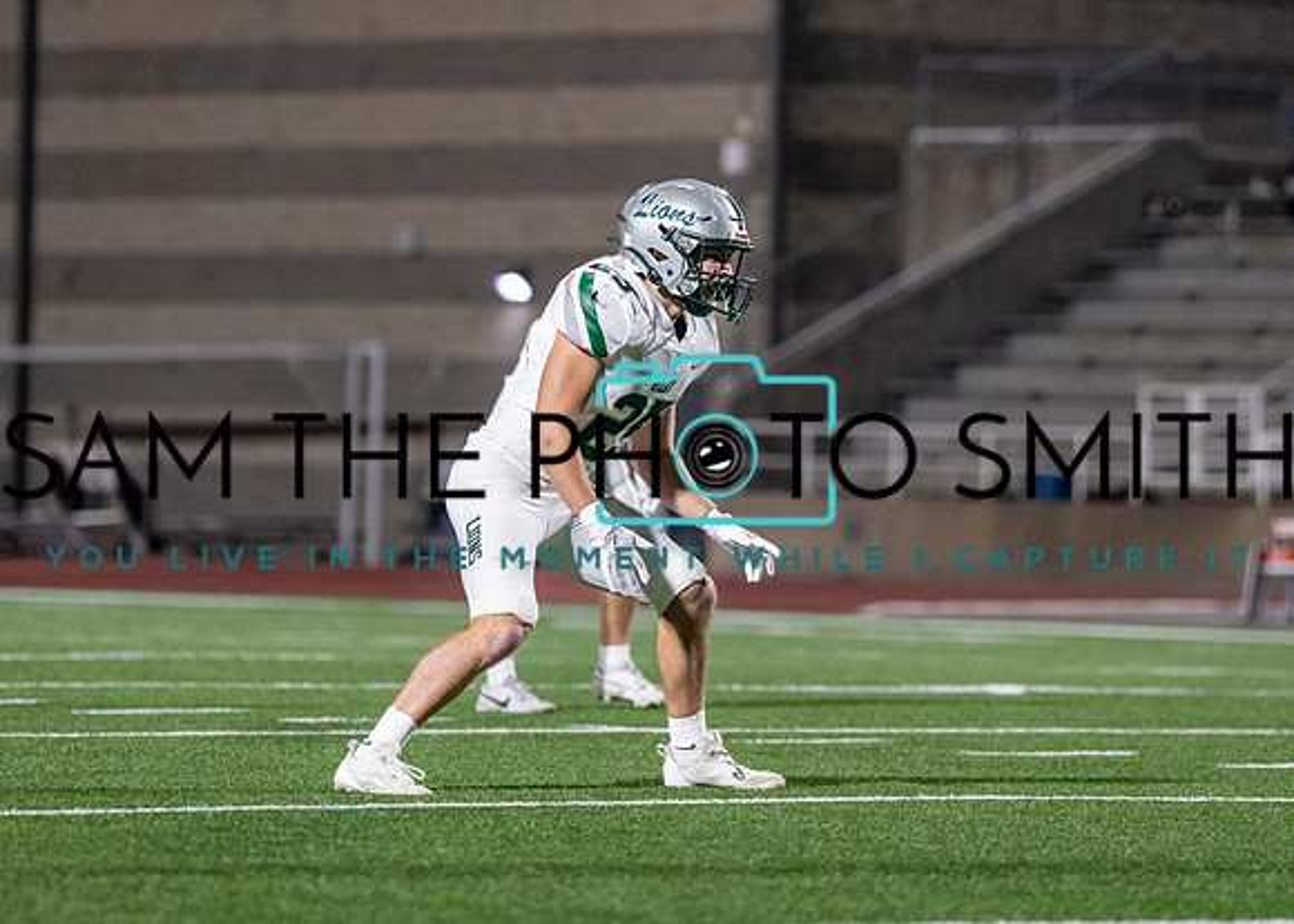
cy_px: 382
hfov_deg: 7.4
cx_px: 600
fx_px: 9967
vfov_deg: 5.3
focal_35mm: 271
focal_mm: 154
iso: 2500
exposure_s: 1/1250
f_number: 2.8
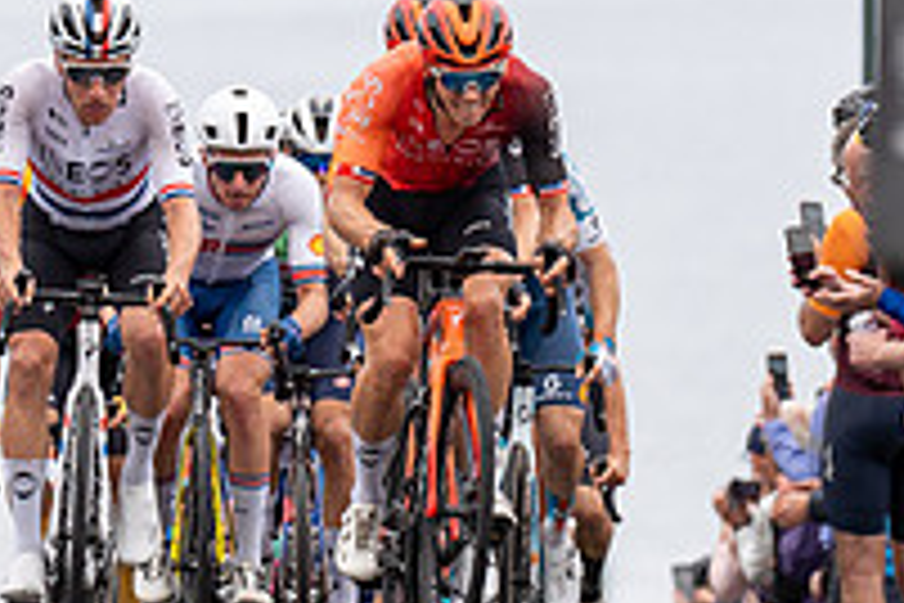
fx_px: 13383
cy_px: 187
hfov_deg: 3.9
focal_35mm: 533
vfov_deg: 2.6
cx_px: 103
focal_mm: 185
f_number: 3.5
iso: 320
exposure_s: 1/1000
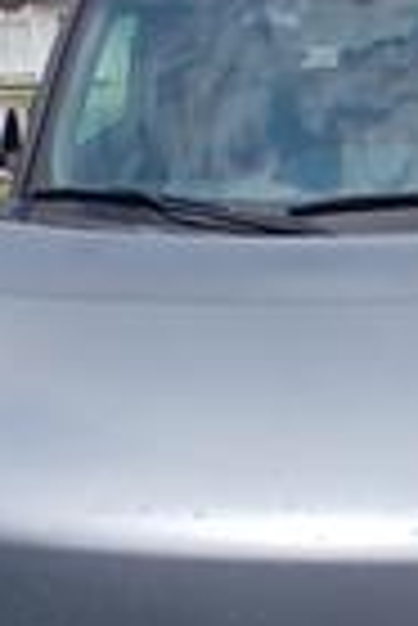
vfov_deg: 40.5
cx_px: 328
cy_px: 419
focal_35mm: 48
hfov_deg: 27.6
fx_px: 834
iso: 50
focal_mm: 1.4
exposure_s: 1/1667
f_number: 2.2
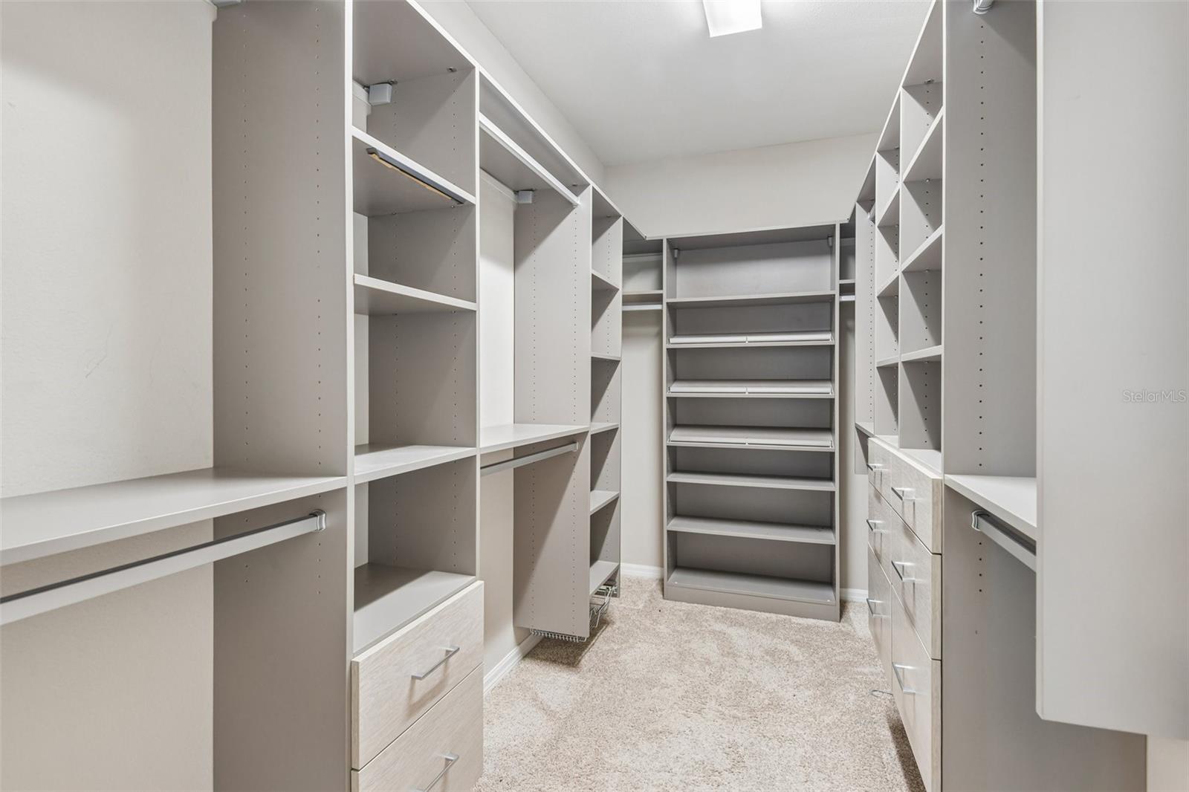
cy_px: 396
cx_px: 594
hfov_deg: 93.3
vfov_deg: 70.4
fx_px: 561
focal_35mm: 17
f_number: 8
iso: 400
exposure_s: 1/2.5
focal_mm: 17
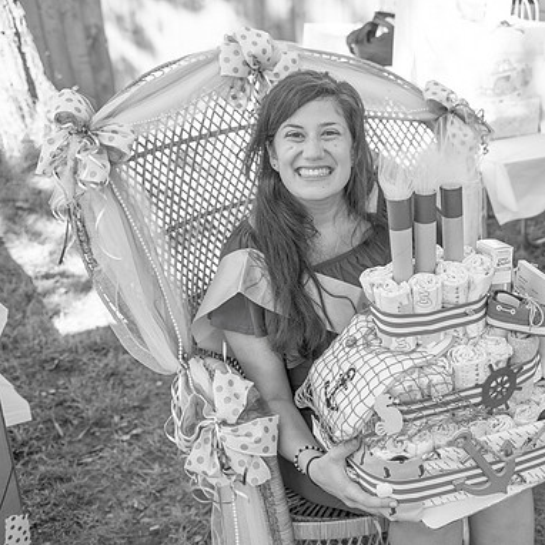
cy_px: 270
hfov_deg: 34.0
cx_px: 409
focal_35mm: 49
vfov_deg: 34.7
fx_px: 873
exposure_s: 1/125
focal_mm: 38
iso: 125
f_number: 4
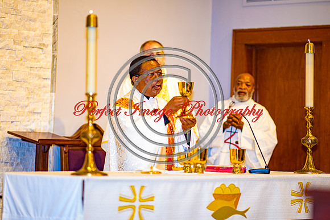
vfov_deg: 10.6
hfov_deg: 15.8
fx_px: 1188
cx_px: 168
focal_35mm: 130
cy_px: 109
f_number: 1.4
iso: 100
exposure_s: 1/100
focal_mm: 105
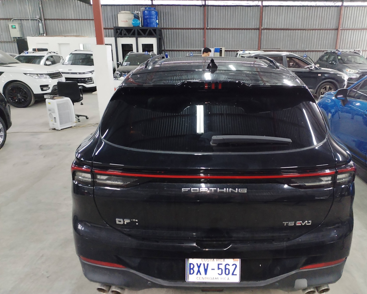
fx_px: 337
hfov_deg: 57.1
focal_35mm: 31
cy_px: 148
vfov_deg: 47.1
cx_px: 199
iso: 811
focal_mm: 4.75
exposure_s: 1/25
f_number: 1.8
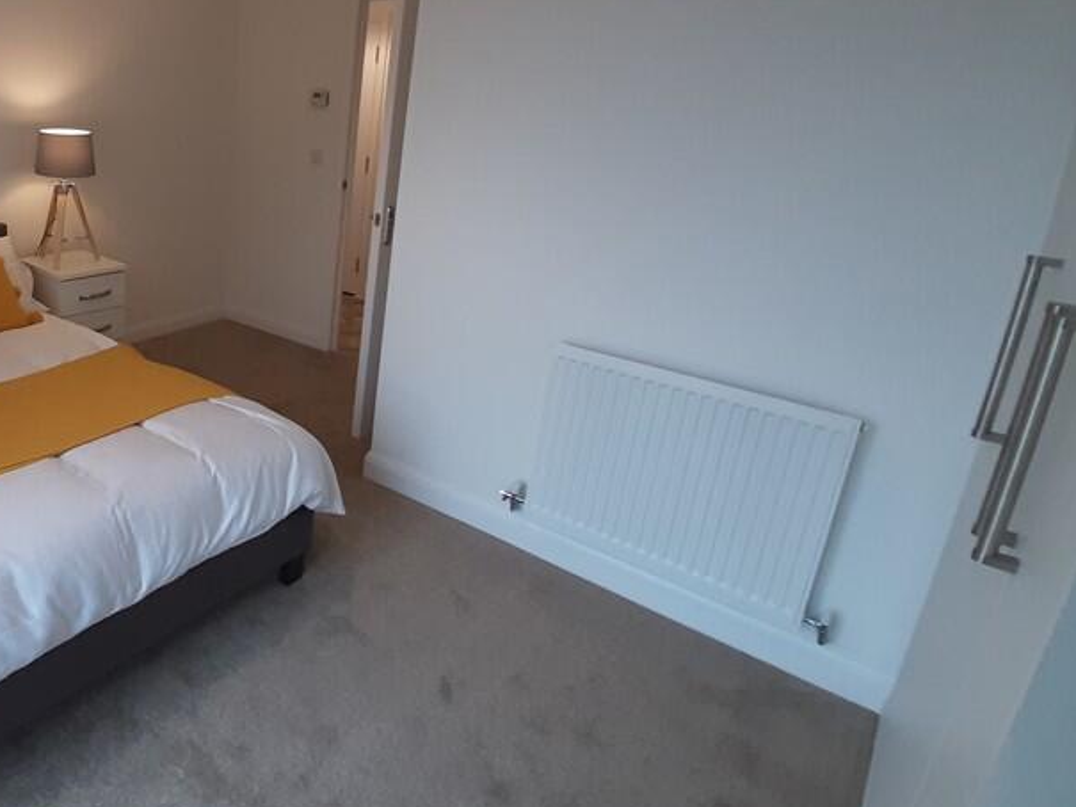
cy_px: 292
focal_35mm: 22
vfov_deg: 60.1
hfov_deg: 67.1
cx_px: 174
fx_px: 684
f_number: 2.2
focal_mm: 1.42
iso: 80
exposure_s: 1/50
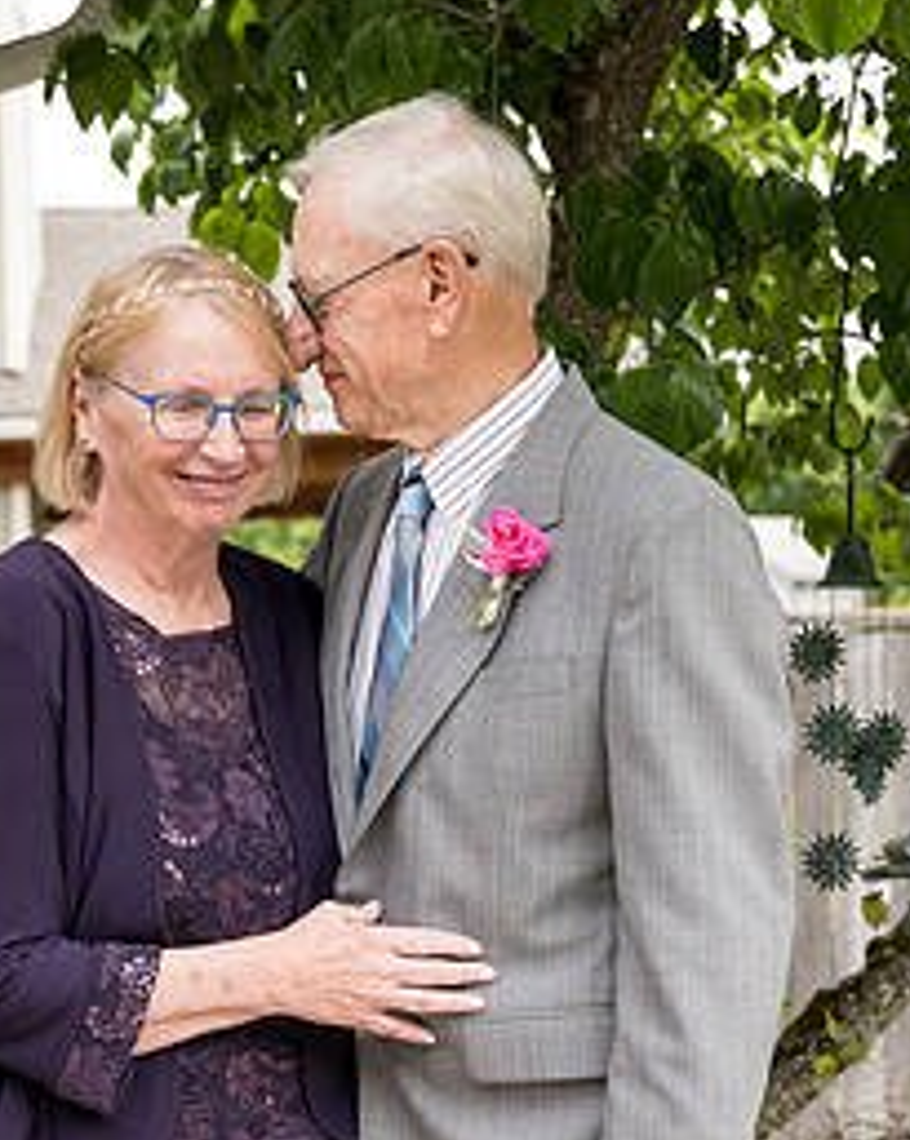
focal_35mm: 102
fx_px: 3440
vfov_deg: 18.7
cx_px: 306
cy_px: 869
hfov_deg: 15.0
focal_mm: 62
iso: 400
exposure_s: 1/500
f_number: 5
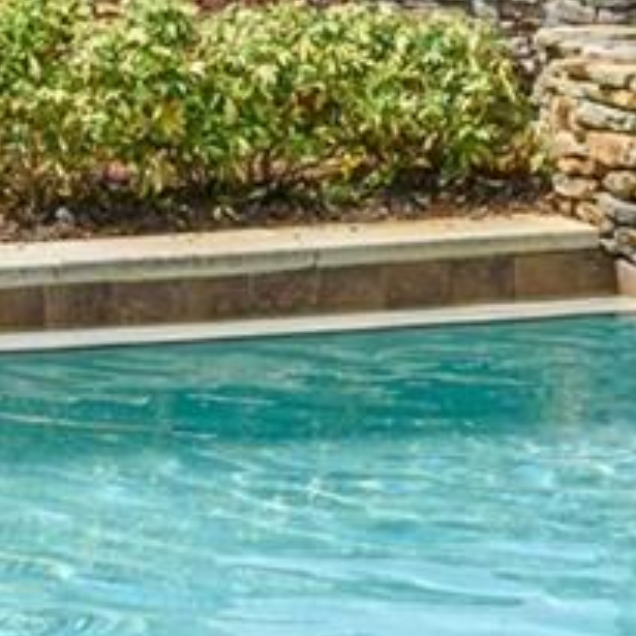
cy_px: -482
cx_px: -155
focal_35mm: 232
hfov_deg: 7.5
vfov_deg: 7.3
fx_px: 4823
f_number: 10
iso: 320
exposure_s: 1/400
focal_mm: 35
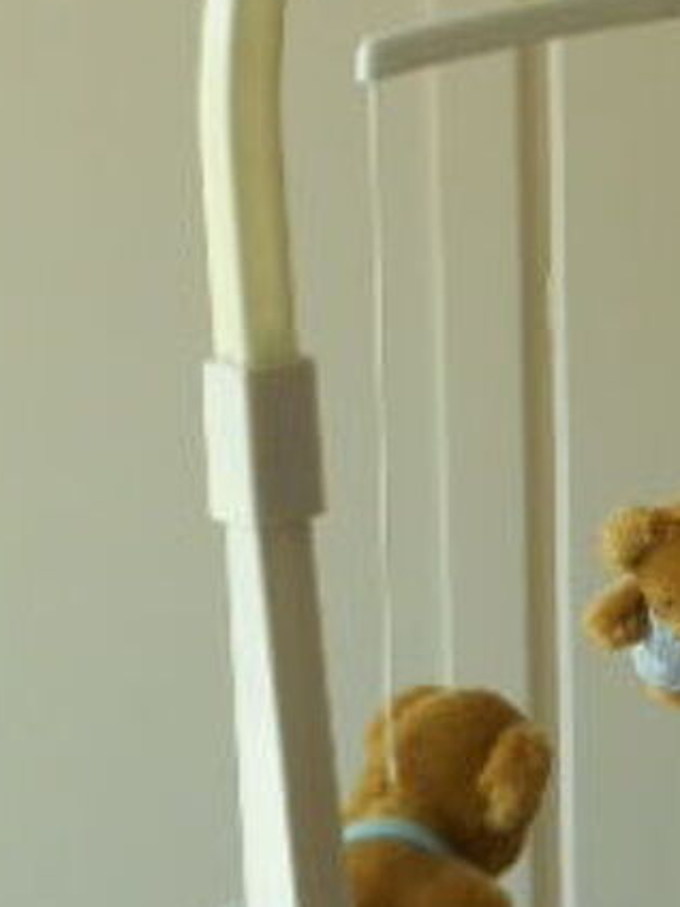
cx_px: 783
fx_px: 2881
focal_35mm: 110
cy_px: 472
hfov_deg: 13.2
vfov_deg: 17.9
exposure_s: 1/30
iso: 220
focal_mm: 6.3
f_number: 3.7
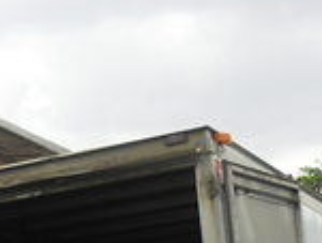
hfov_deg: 17.1
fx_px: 1071
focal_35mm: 115
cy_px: 372
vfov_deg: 12.3
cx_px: 155
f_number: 3.5
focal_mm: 4.9
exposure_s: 1/378
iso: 80
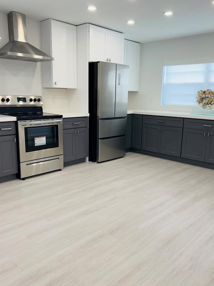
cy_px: 146
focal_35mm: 27
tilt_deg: -11.2
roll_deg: -0.2
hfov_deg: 51.4
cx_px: 108
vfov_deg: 65.3
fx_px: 223
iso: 50
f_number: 1.5
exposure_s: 1/125
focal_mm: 5.7
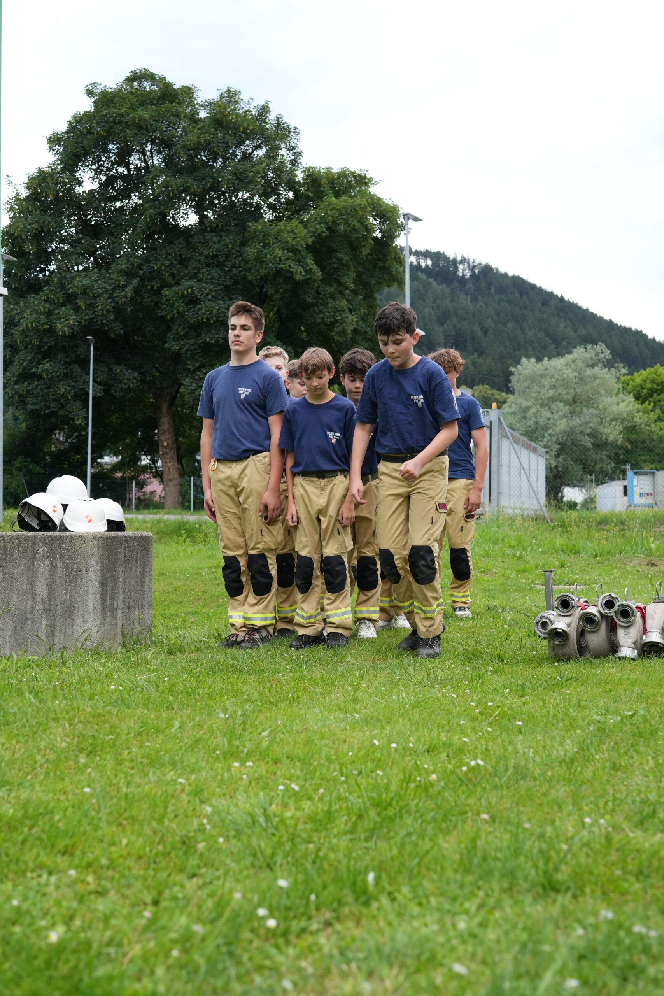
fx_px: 1134
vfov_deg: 47.4
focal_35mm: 41
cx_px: 332
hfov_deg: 32.6
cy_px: 498
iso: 1250
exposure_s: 1/500
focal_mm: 41
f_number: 5
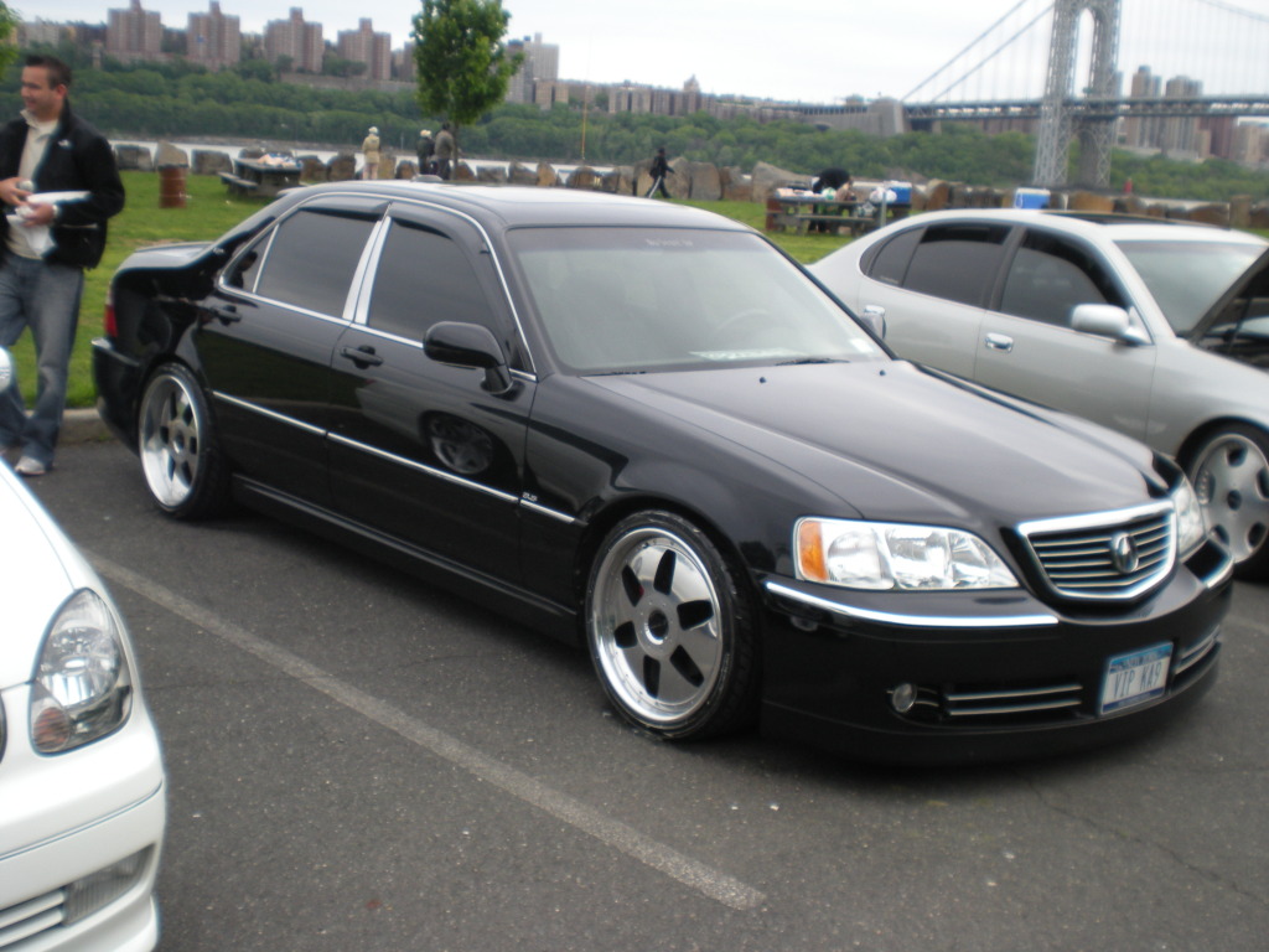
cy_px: 476
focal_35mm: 44
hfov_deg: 42.9
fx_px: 1613
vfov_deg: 32.9
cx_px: 634
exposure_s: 1/214
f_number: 4.9
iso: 64
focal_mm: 7.4
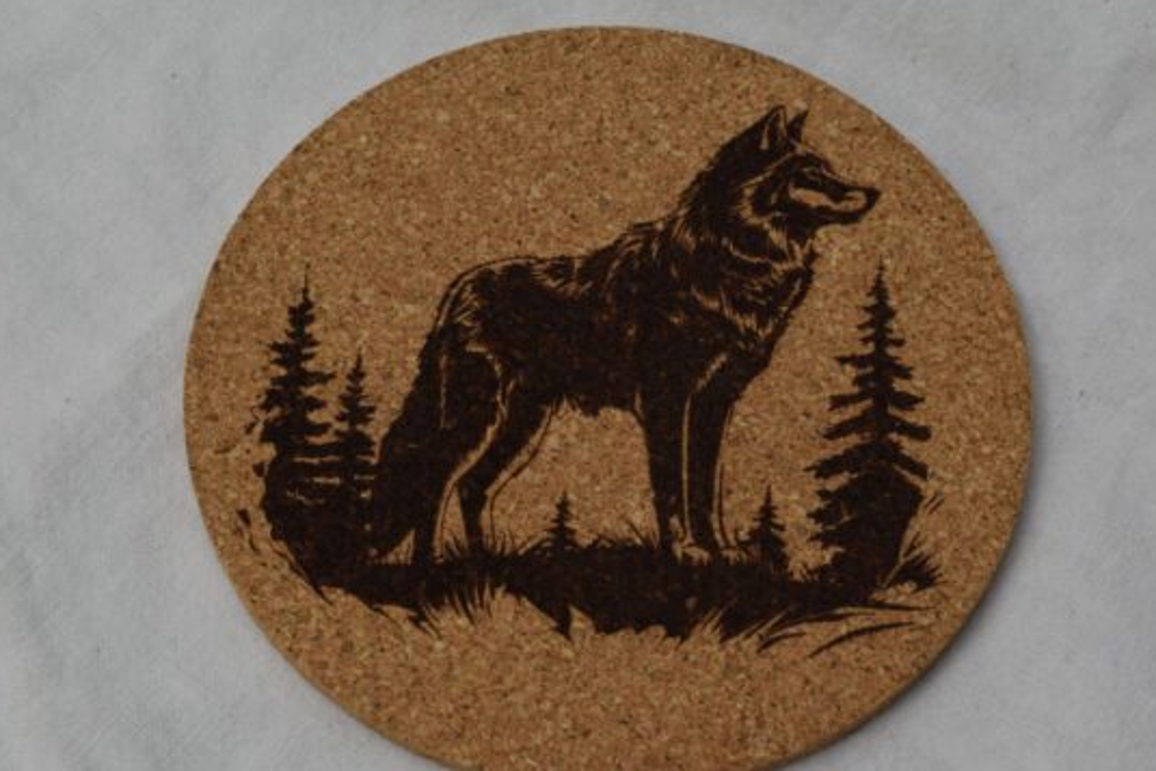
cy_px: 410
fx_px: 2973
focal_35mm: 93
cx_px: 590
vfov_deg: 14.8
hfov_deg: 22.0
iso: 400
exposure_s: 1/2
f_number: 20
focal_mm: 55
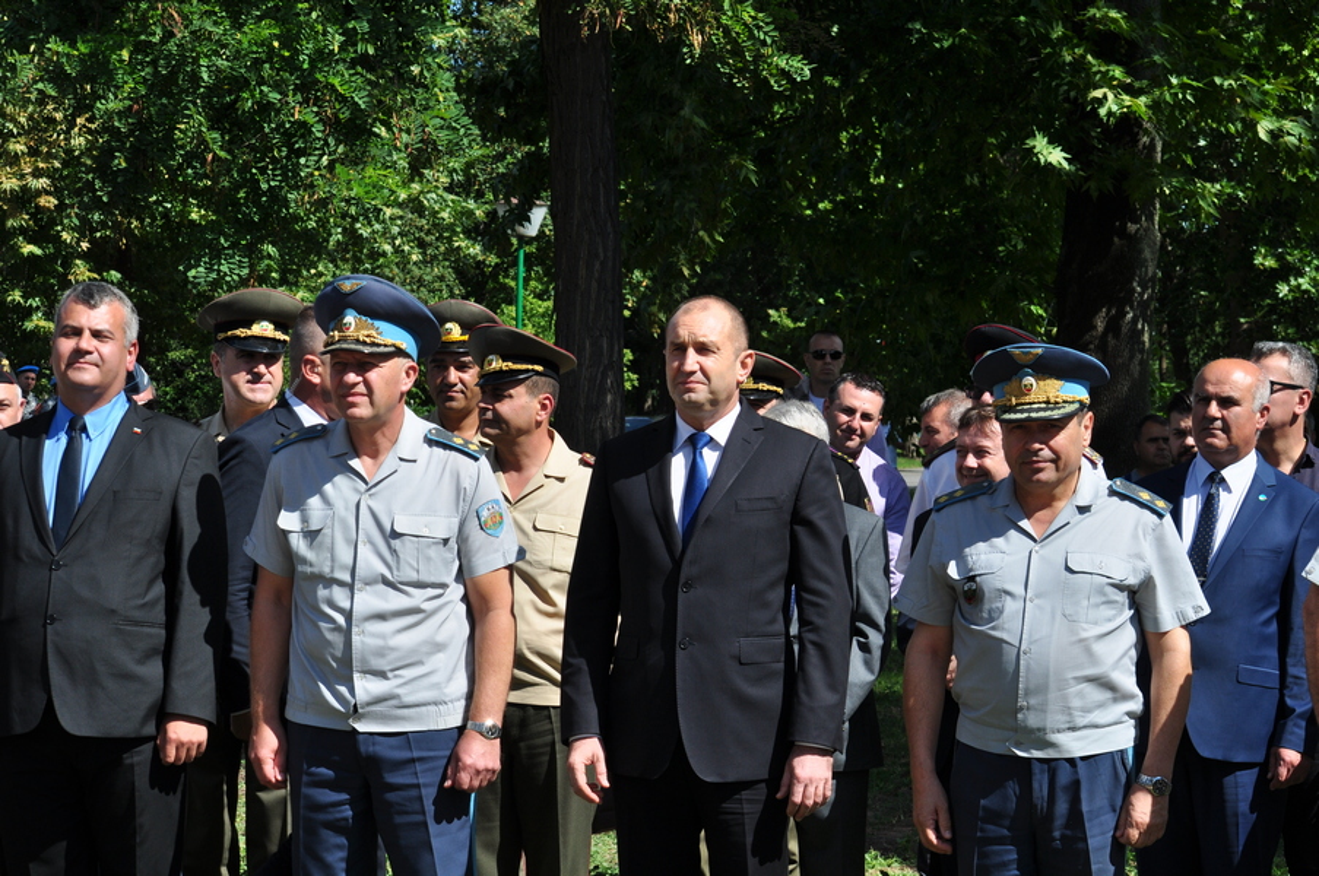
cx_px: 660
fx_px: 3019
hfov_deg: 24.6
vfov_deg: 16.5
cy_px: 438
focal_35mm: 82
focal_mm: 55
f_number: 11
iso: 200
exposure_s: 1/350
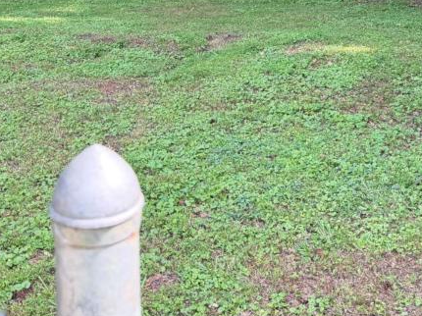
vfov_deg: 19.9
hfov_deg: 28.9
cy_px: -111
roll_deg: +0.2
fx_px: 816
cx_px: 250
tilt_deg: -6.7
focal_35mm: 67
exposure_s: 1/185
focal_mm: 6.76
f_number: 1.78
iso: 100
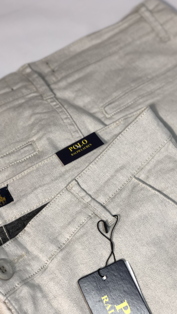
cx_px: 101
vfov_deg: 36.6
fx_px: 476
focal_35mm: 57
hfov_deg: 21.1
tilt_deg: -63.0
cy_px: 156
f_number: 2.4
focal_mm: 6
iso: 20
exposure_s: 1/60
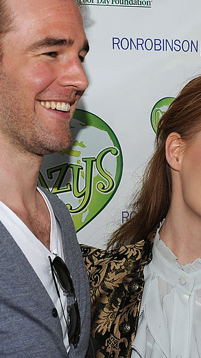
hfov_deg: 10.7
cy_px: 166
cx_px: 43
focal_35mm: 113
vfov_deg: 19.0
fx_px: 1072
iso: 250
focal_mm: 55
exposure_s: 1/125
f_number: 6.3
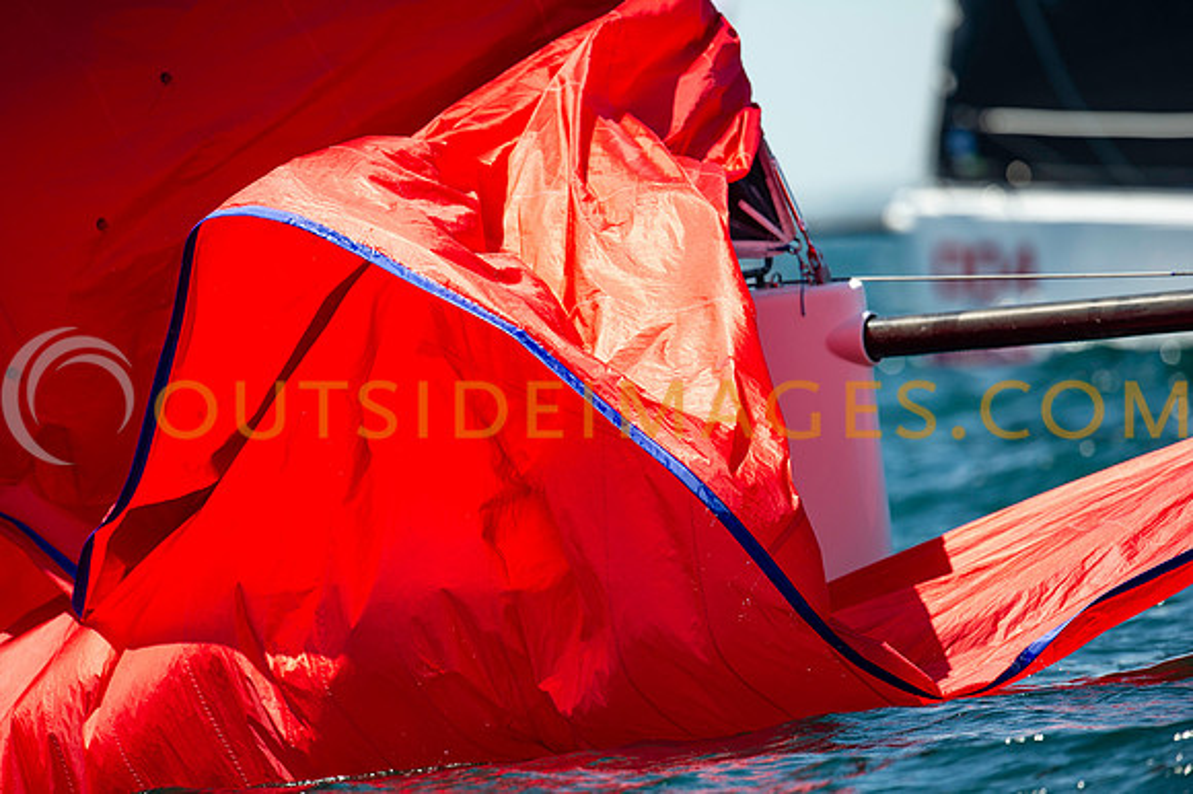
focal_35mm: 600
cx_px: 596
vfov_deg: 2.3
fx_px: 19871
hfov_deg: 3.4
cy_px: 397
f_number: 5
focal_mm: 600
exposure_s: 1/1600
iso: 400
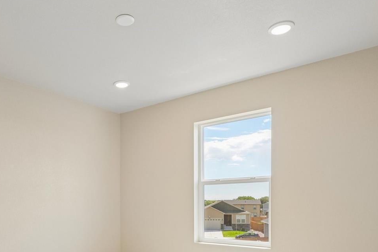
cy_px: 207
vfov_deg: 44.0
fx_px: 292
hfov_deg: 63.7
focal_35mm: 28
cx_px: 119
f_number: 8
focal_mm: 11
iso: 100
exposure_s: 1/30
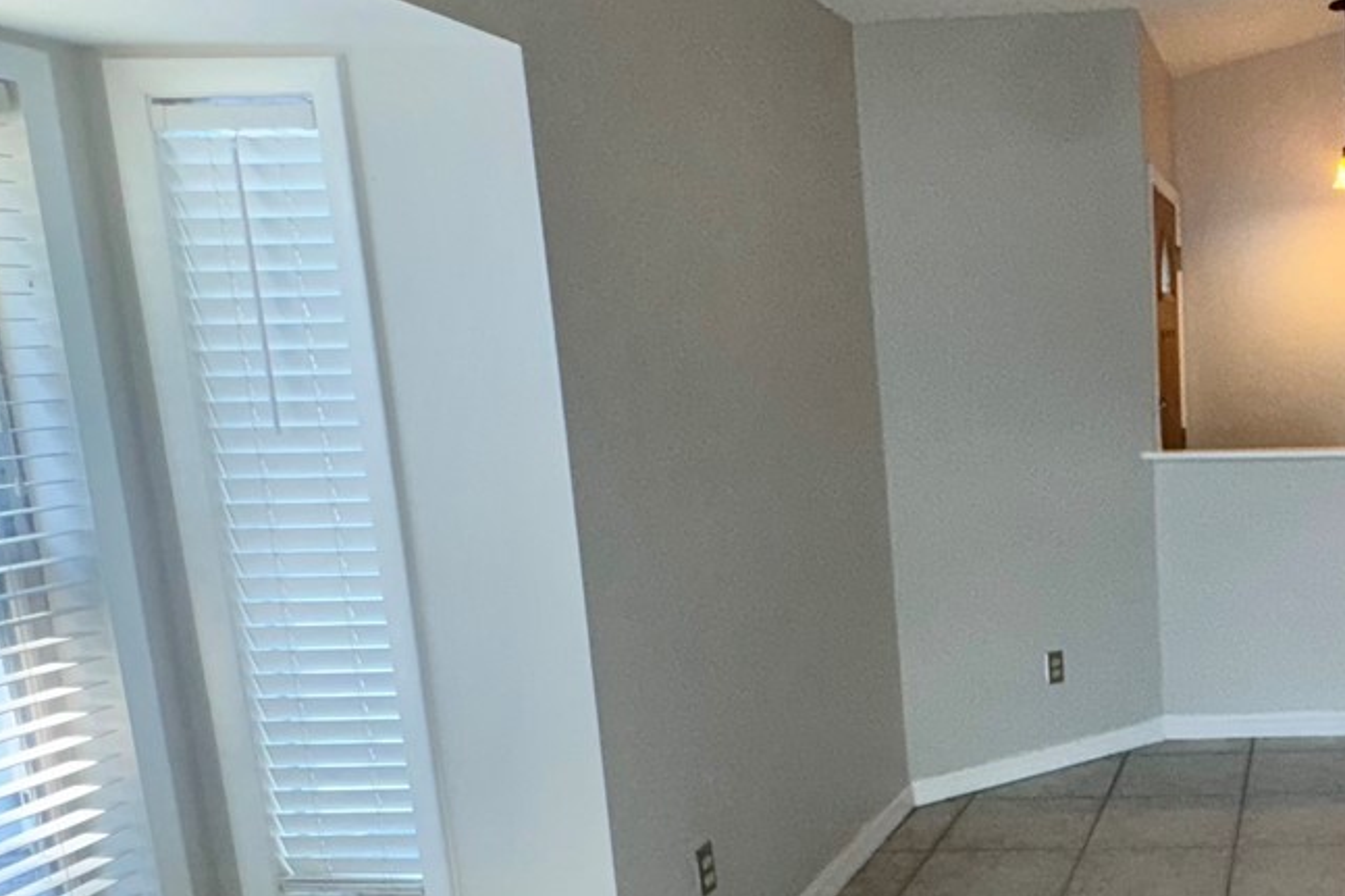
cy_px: 580
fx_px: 1345
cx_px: 1333
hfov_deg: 45.3
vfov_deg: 36.6
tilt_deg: -11.3
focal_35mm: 36
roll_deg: +0.2
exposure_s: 1/120
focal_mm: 2.22
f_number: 2.2
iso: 100
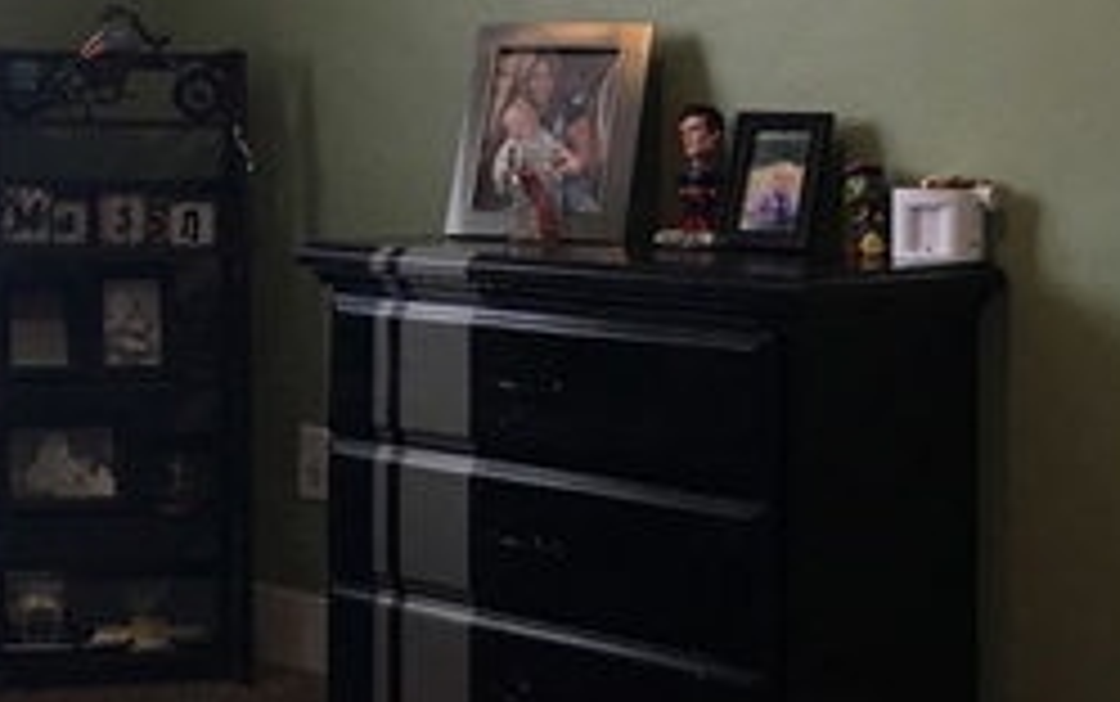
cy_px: 68
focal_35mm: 79
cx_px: 247
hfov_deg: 25.7
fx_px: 2413
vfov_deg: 16.3
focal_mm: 4.15
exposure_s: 1/15
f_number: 2.2
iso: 32
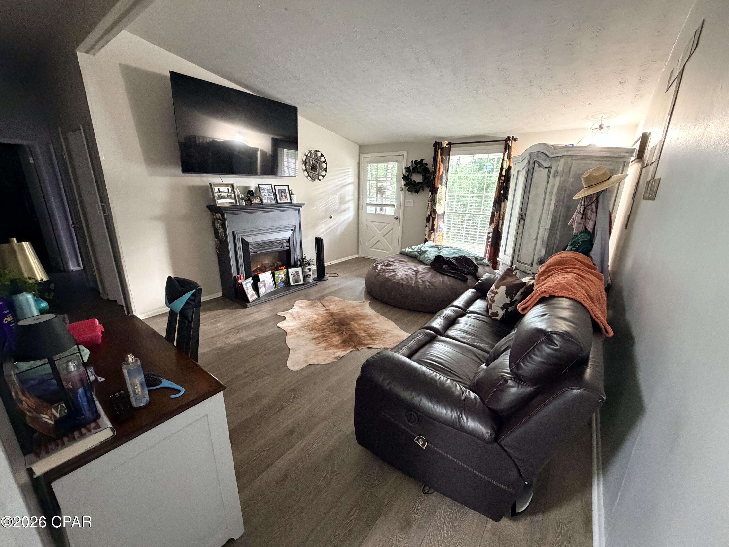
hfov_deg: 102.1
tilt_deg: -15.6
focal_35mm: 14
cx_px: 364
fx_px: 295
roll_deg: -0.7
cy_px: 274
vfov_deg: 85.7
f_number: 2.2
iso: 1000
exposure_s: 1/60
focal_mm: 2.22
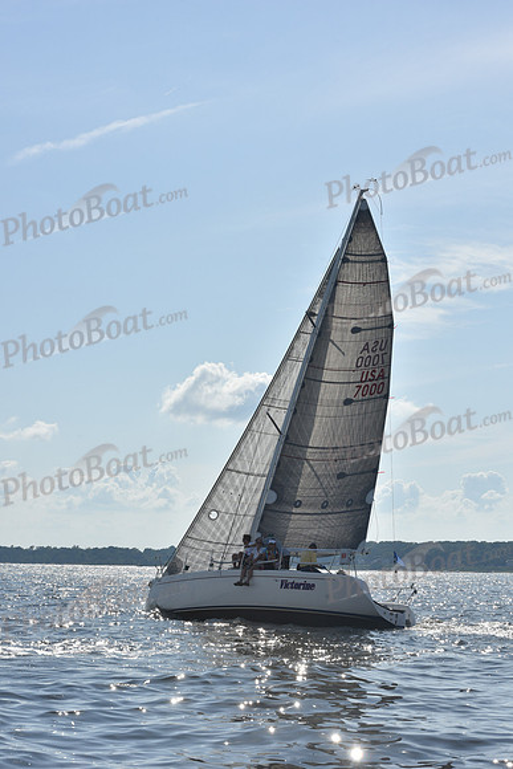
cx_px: 256
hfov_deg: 19.5
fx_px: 1495
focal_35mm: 70
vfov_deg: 28.8
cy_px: 384
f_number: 11
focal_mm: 70
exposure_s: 1/1000
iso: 250
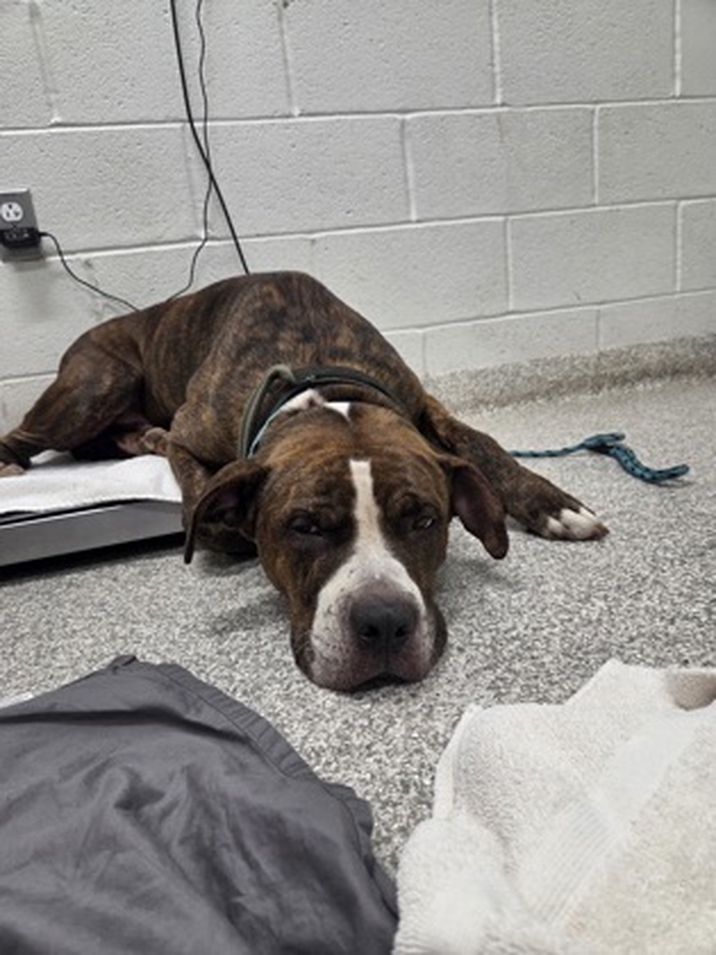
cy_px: 478
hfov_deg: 58.9
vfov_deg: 73.9
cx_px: 358
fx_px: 634
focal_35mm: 23
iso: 80
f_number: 1.8
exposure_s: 1/50
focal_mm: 5.4
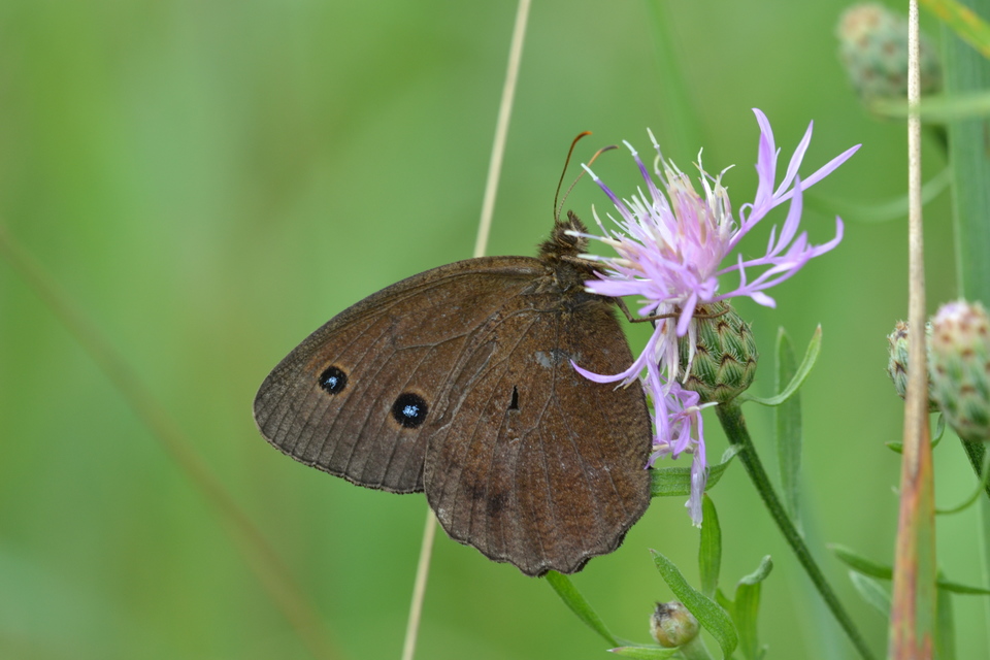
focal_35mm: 278
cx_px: 495
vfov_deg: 5.0
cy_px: 330
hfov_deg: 7.4
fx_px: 7631
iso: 400
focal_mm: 185
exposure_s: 1/125
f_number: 6.3
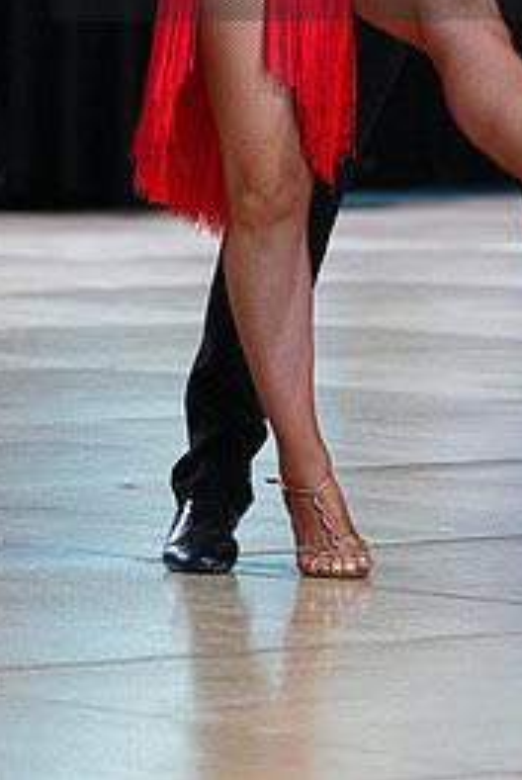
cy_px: -77
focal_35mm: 348
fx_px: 7549
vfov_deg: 5.9
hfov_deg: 4.0
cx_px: 461
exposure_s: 1/500
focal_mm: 158
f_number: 4
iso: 1250
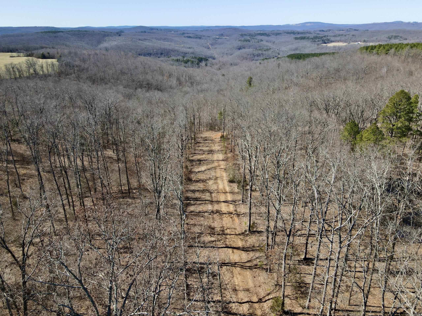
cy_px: 158
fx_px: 293
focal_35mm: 24
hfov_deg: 71.6
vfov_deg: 56.8
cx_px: 211
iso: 230
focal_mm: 4.5
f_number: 2.8
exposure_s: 1/15
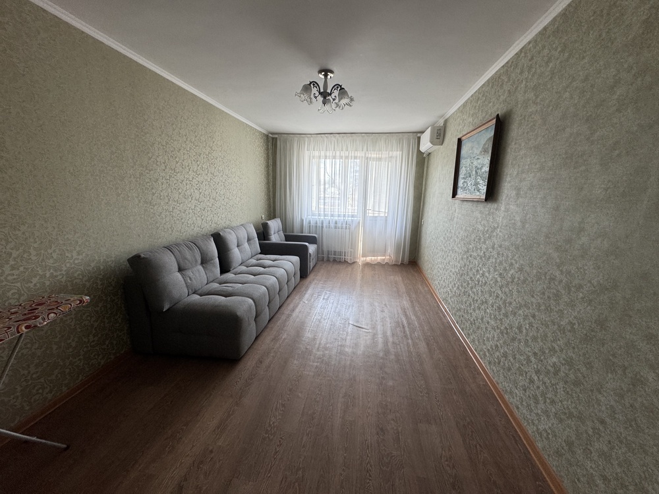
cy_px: 247
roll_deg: -0.5
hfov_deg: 102.1
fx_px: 267
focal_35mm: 14
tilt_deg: -10.1
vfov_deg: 85.7
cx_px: 330
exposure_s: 1/100
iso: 160
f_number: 2.2
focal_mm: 2.22
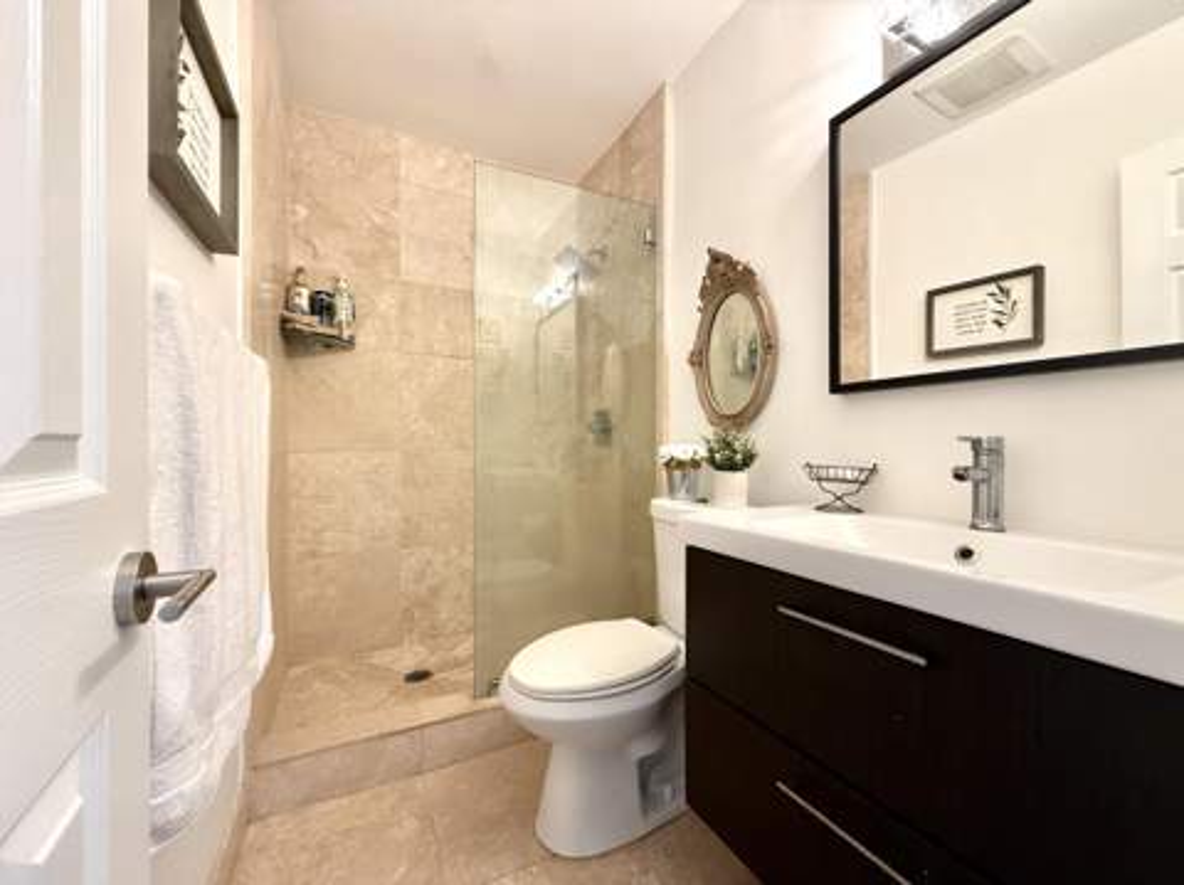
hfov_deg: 102.1
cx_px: 592
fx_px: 478
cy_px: 442
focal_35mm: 14
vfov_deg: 85.6
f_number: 2.2
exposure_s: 1/60
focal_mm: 2.22
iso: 250
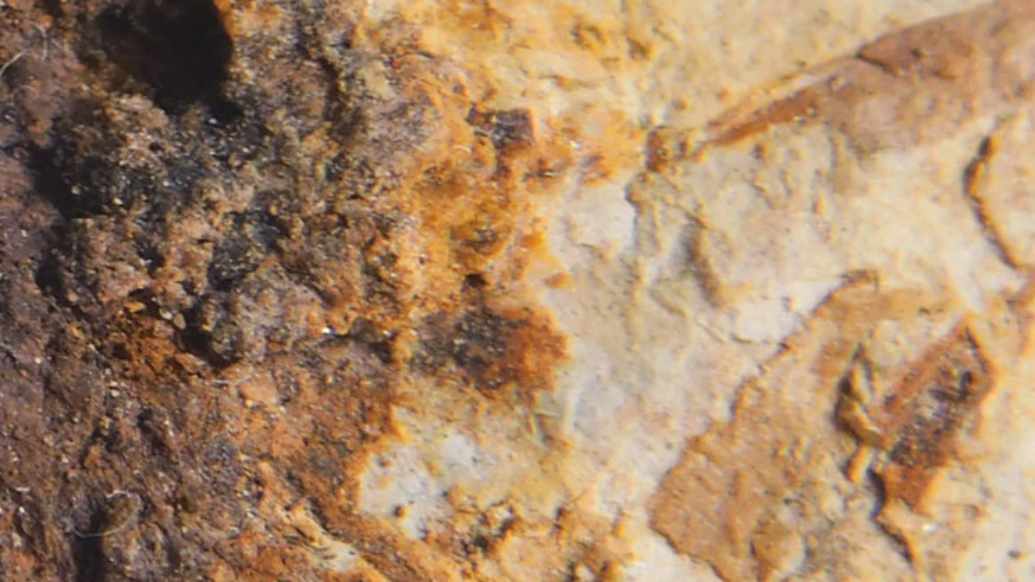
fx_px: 8231
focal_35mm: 300
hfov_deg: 7.0
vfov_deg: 4.0
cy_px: 207
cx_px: -719
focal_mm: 14.2
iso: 125
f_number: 4.4
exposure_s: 1/80
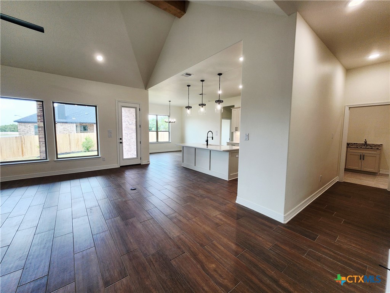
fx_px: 146
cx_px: 195
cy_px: 146
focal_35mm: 13
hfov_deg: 106.2
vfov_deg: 89.9
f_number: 2.2
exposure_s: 1/120
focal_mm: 2.2
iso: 100
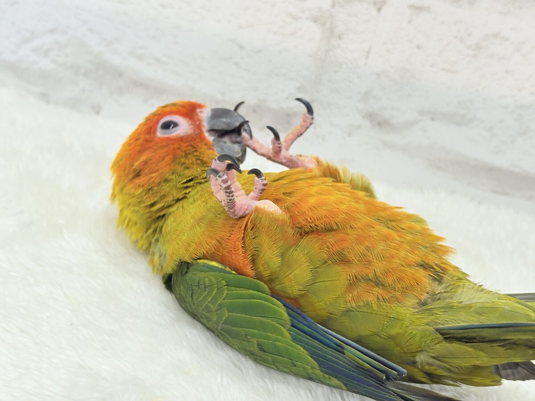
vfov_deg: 28.0
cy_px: 200
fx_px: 804
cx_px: 268
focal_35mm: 52
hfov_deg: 36.8
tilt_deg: -31.2
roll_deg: -9.1
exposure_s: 1/100
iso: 100
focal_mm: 5.96
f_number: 1.6
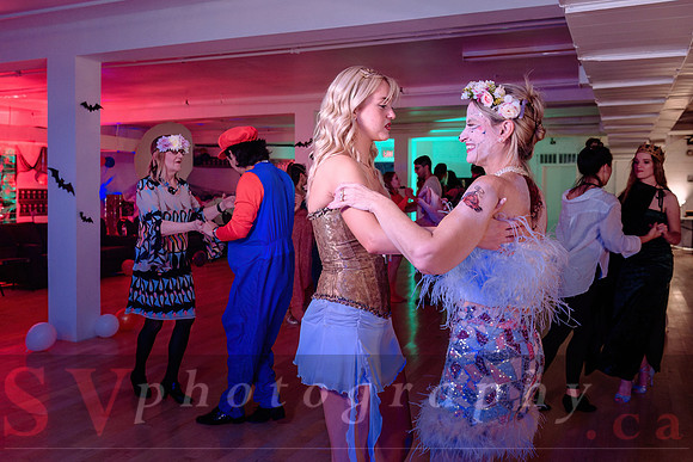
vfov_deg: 37.6
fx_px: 678
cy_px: 204
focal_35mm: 35
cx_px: 332
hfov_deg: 54.2
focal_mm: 31
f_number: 4.5
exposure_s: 1/100
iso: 800
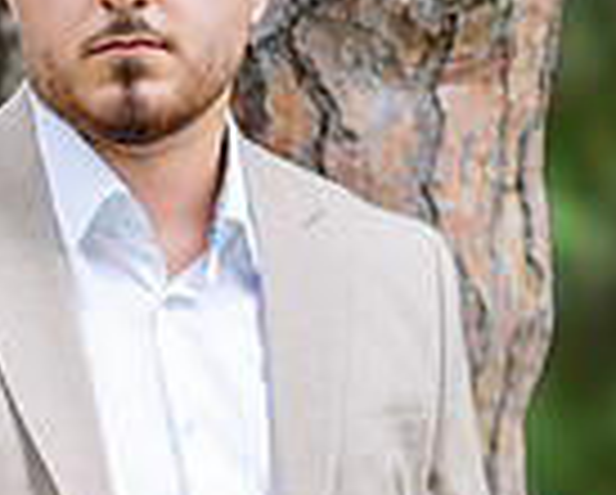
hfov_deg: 7.4
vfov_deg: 5.9
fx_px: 4783
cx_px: 121
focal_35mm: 262
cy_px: 567
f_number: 1.4
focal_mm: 85
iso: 100
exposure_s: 1/640
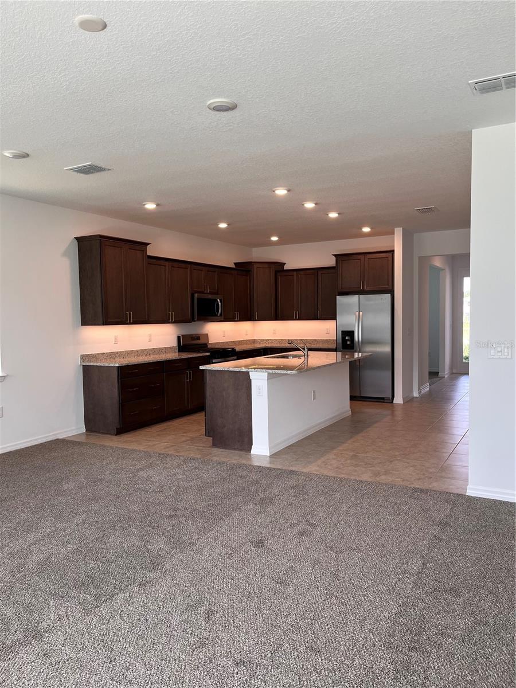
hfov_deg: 53.1
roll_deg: +2.8
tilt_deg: -4.1
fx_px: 517
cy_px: 344
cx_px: 258
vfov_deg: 67.3
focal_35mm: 26
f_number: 1.6
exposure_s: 1/153
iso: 64
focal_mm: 5.1
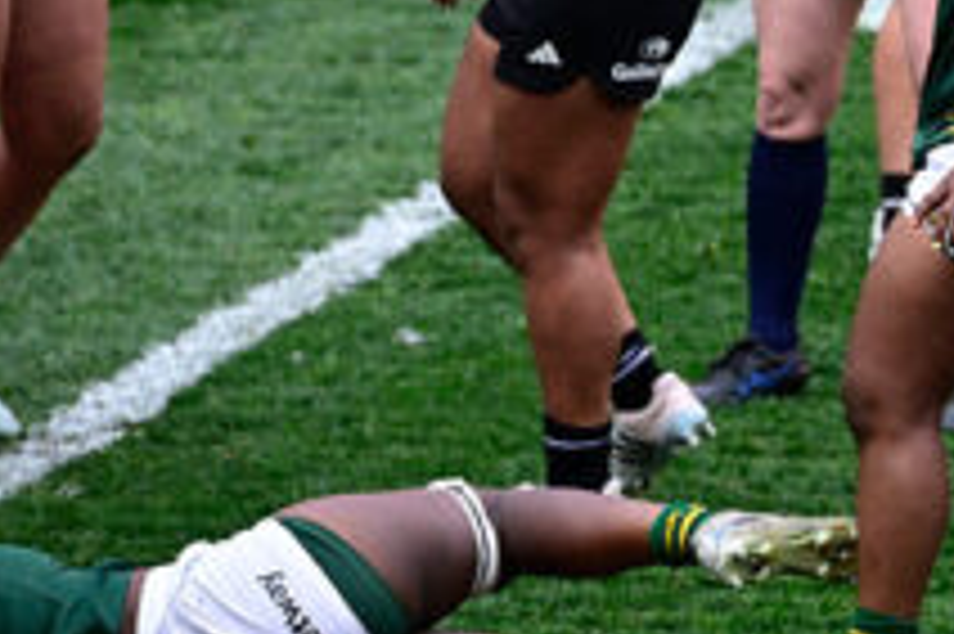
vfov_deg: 1.2
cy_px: 144
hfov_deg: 1.7
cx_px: 1413
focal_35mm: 1191
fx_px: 31536
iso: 3200
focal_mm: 400
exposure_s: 1/2500
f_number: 6.3
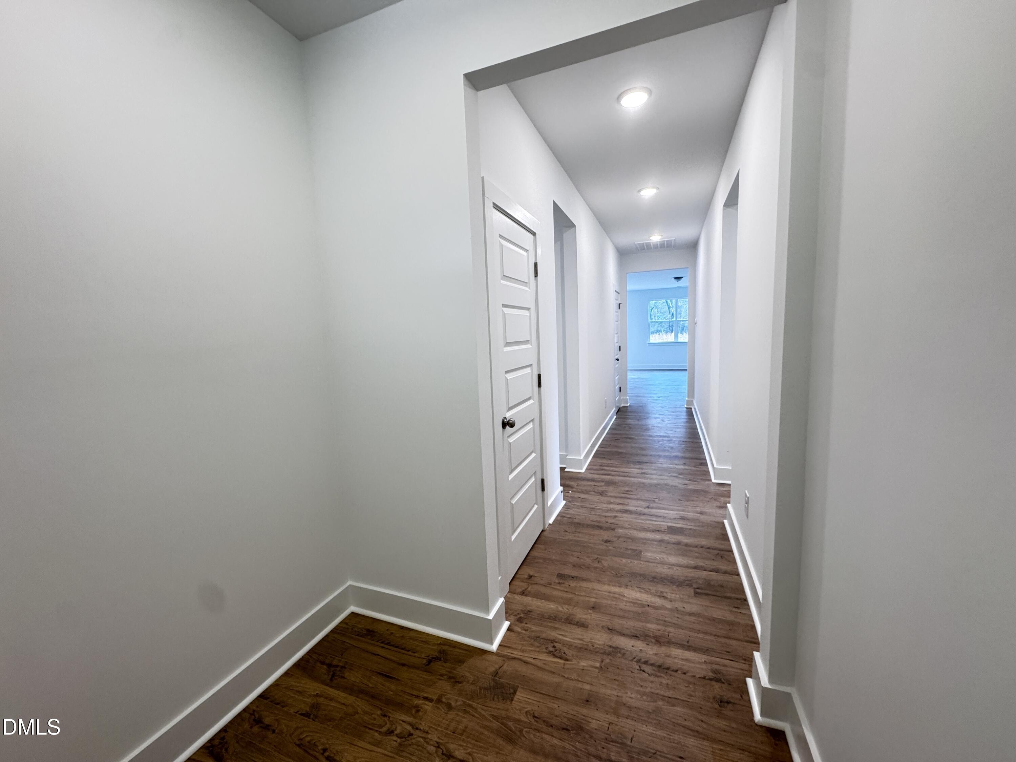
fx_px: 411
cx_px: 508
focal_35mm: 14
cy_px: 381
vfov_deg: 85.7
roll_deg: +0.7
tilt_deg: -5.0
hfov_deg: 102.1
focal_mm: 2.22
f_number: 2.2
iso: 250
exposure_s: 1/60
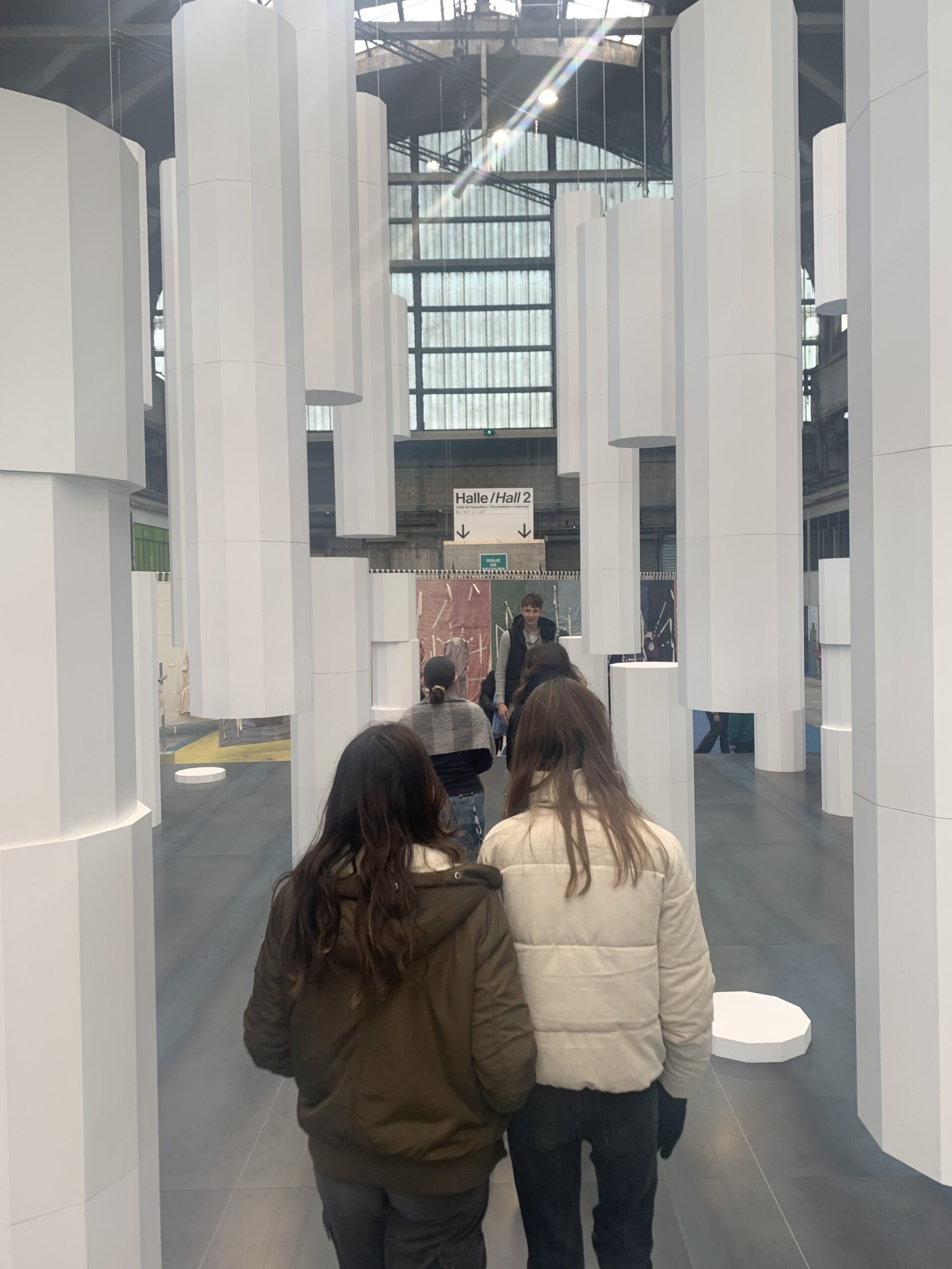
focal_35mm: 26
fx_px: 953
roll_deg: +0.8
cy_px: 634
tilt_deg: -3.2
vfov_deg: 67.3
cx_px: 476
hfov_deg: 53.1
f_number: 1.8
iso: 25
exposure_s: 1/100
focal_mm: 4.25
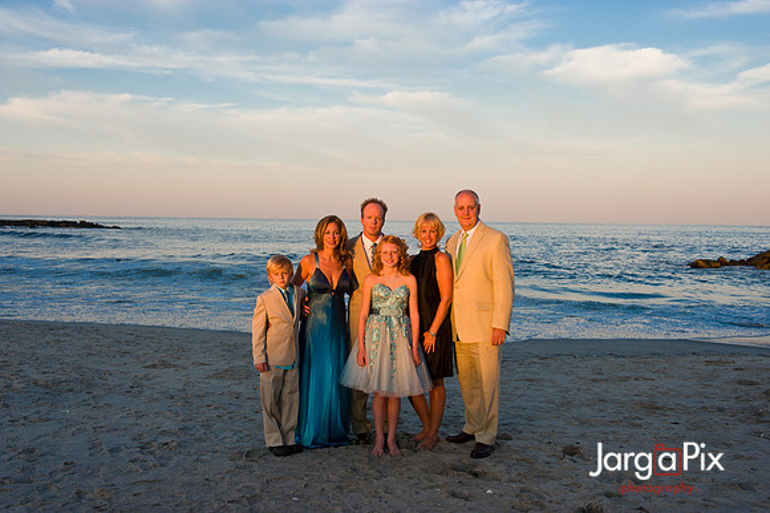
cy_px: 256
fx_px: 748
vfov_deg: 37.8
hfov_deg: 54.5
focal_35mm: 35
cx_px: 385
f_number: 8
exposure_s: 1/160
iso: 200
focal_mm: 35
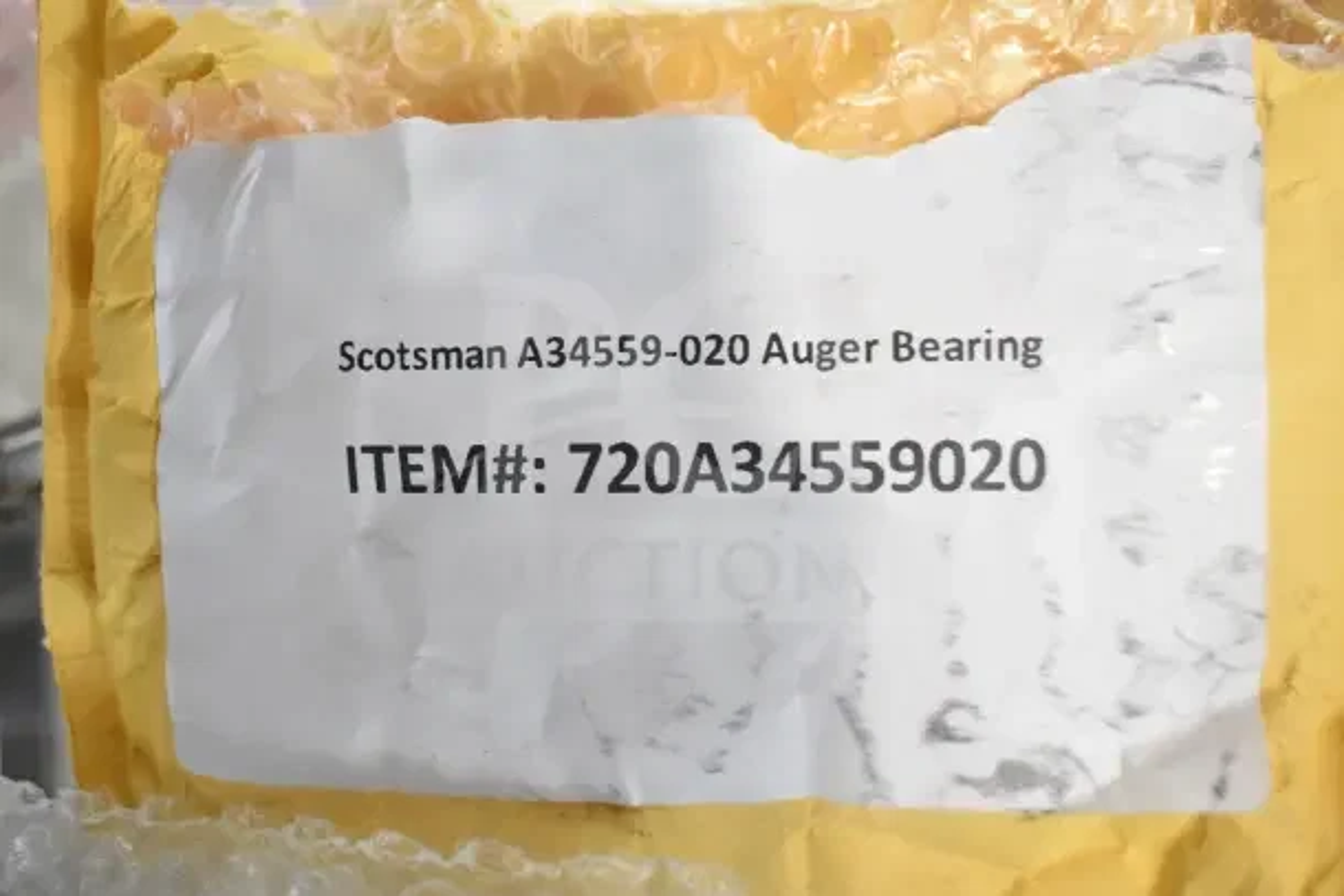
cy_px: 448
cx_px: 672
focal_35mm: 36
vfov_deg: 36.9
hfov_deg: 53.1
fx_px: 1344
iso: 1600
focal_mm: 24
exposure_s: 1/80
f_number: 4.5
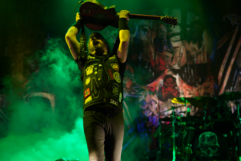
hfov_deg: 24.8
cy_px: 80
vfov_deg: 16.7
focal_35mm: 82
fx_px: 549
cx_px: 120
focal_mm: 82
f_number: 4
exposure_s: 1/80
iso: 200
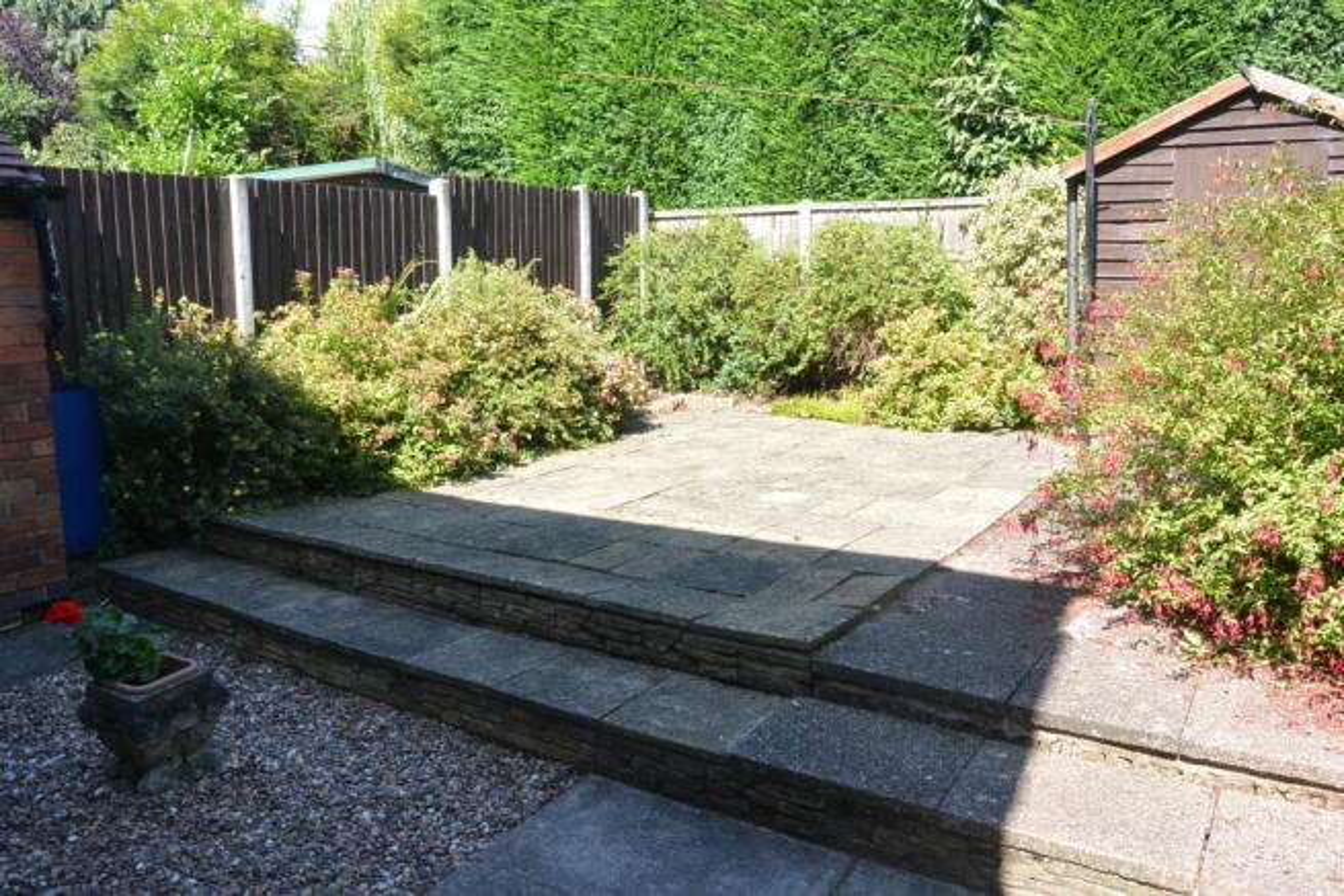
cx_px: 672
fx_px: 1008
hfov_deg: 67.4
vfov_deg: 48.0
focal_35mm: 27
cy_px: 448
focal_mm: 10
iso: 200
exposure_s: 1/80
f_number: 10
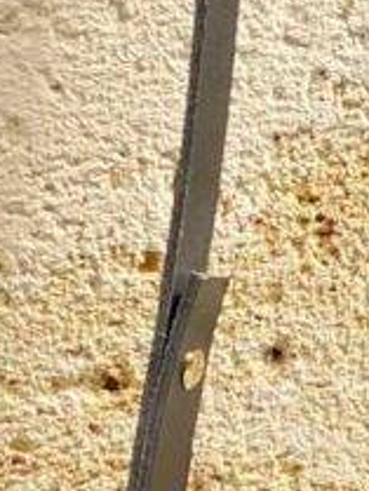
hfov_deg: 5.7
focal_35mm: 255
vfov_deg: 7.7
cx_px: 754
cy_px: 623
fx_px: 3621
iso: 20
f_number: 2
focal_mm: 6
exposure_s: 1/291
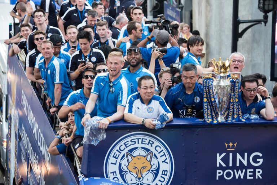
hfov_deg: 15.8
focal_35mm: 130
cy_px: 92
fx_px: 1001
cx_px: 138
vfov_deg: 10.6
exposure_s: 1/60
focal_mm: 130
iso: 800
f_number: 5.6
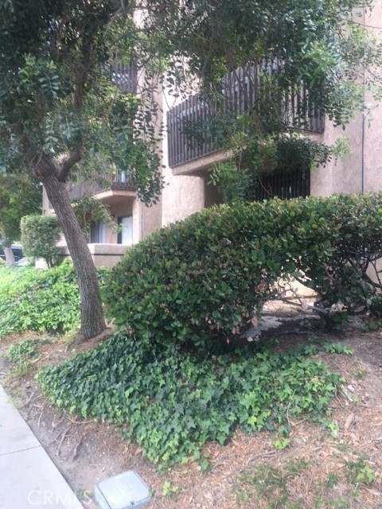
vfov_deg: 61.7
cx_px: 191
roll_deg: -1.6
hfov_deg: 48.2
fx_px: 427
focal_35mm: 29
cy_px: 254
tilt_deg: +1.2
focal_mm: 4.15
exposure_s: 1/120
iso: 40
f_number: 2.2
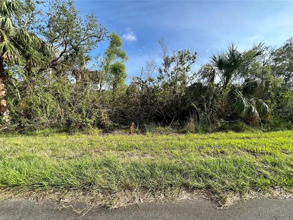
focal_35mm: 13
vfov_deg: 89.9
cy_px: 110
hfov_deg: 106.2
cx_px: 146
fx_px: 110
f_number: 1.8
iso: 32
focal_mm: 1.57
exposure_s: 1/598
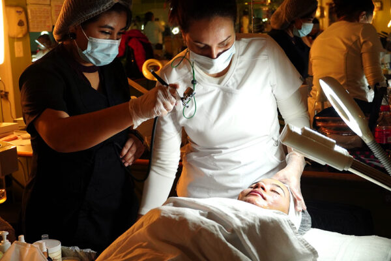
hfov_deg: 36.9
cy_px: 130
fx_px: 586
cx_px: 196
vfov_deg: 25.1
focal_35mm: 54
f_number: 4.5
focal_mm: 36
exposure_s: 1/60
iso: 800
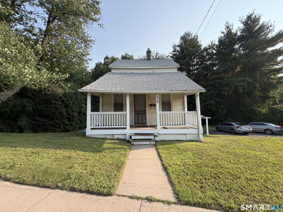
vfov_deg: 85.7
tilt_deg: +3.1
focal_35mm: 14
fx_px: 114
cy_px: 106
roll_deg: +1.8
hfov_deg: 102.1
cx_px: 142
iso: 40
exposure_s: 1/559
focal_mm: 2.22
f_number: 2.2
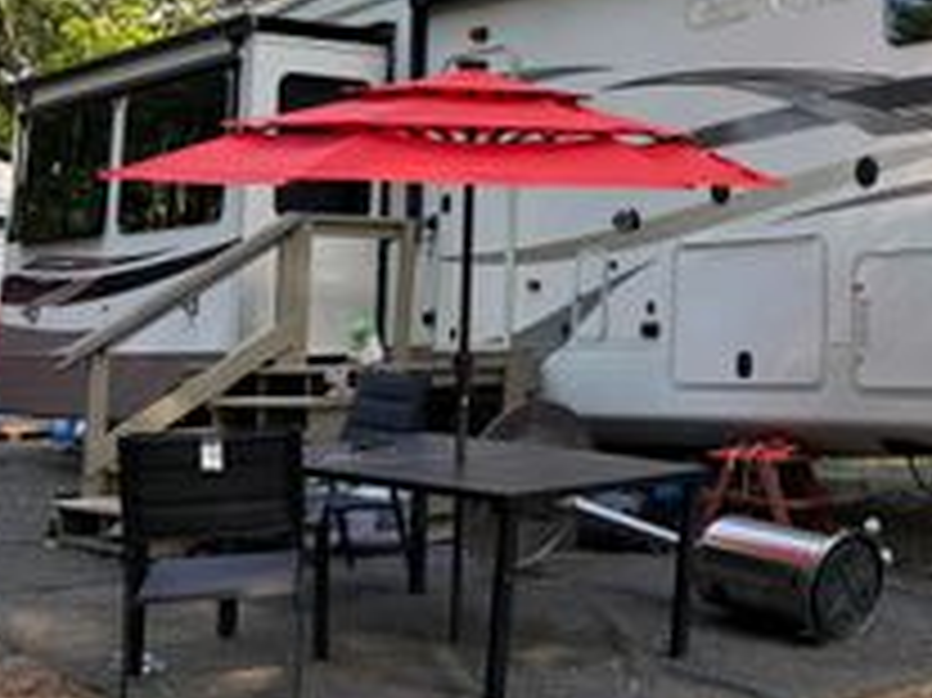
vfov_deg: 24.8
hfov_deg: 30.3
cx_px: 982
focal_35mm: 58
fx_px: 1561
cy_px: 142
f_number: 1.78
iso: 100
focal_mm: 6.76
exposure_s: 1/788
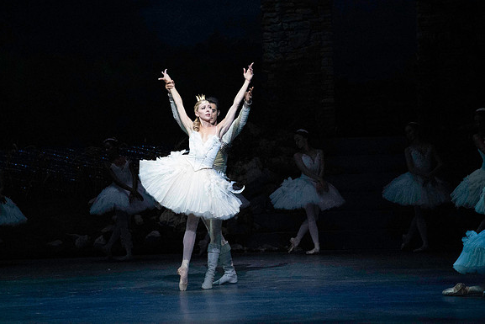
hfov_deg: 10.2
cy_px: 162
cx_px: 242
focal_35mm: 201
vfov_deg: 6.8
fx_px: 2708
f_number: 5
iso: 25600
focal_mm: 200
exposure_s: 1/400
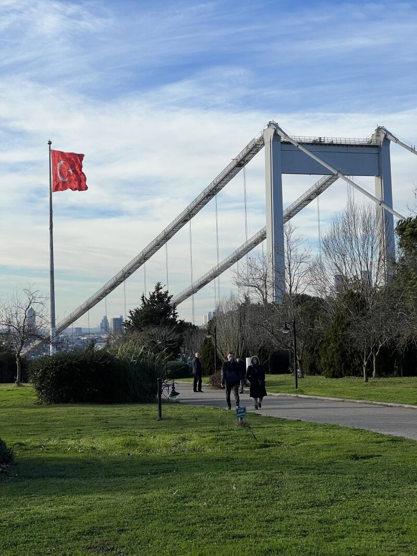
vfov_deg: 25.3
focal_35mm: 77
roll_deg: +1.4
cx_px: 208
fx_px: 1237
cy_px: 278
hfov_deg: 19.1
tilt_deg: +2.4
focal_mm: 9
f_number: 2.8
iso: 32
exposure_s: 1/637
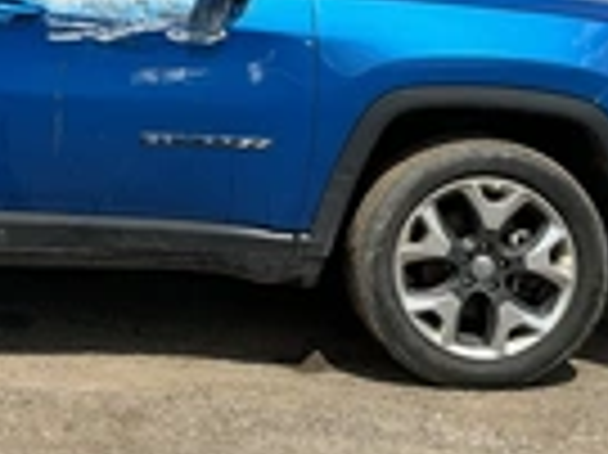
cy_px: -67
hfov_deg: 22.8
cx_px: 32
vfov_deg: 17.1
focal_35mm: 83
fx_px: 1457
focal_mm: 3
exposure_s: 1/2141
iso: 25
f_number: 1.8
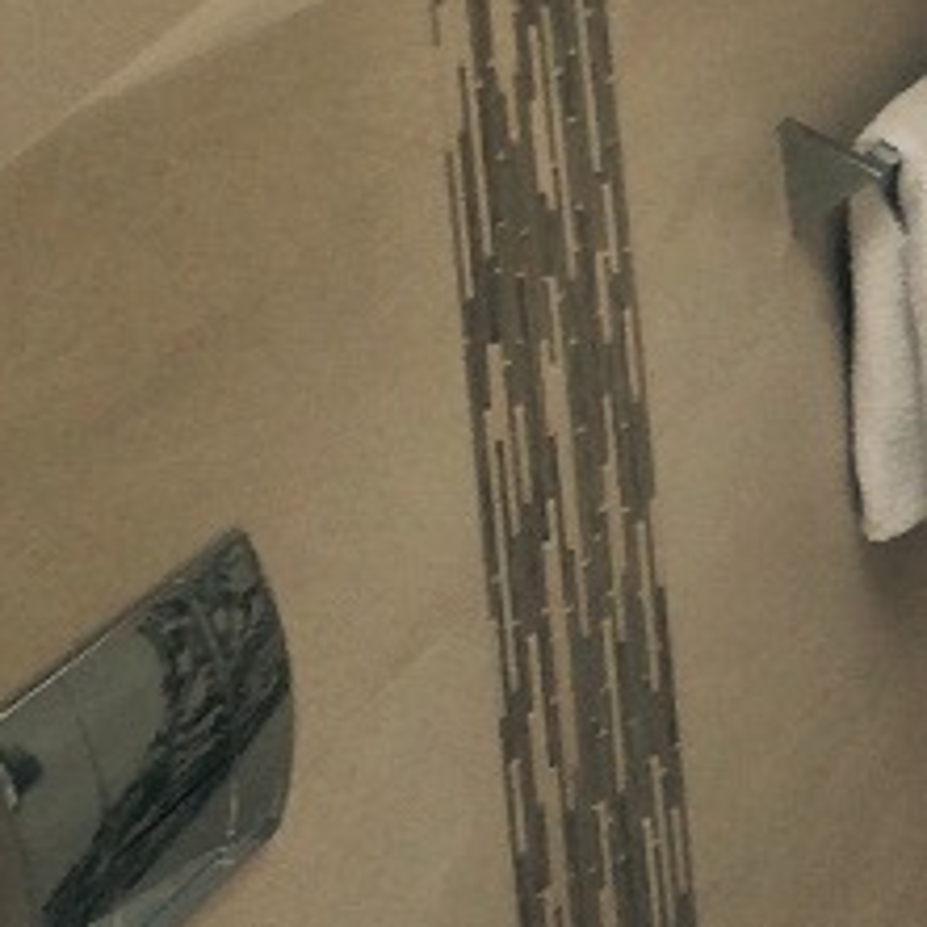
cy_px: 117
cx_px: 1275
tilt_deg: -12.2
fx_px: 4211
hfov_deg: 12.1
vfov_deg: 12.5
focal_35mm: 139
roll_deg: +4.8
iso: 50
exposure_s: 1/120
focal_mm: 4.15
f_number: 2.2
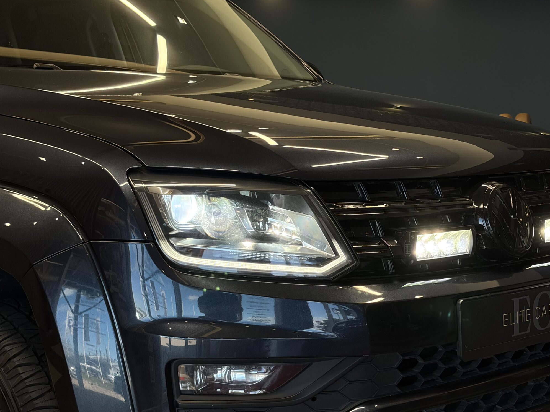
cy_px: 262
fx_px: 1064
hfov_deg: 28.9
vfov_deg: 21.9
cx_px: 323
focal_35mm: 67
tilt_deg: -7.3
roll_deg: +0.9
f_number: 1.6
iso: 200
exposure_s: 1/246
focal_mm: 5.96
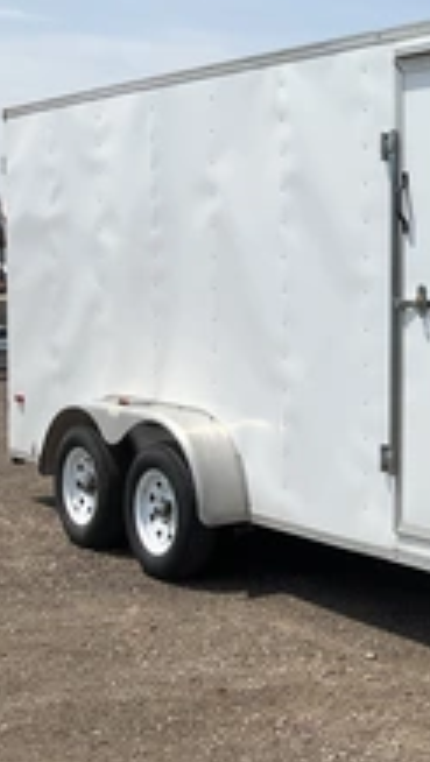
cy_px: 343
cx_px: 598
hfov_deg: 18.9
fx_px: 1173
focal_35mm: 58
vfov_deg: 36.0
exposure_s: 1/3322
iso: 25
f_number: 1.8
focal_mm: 3
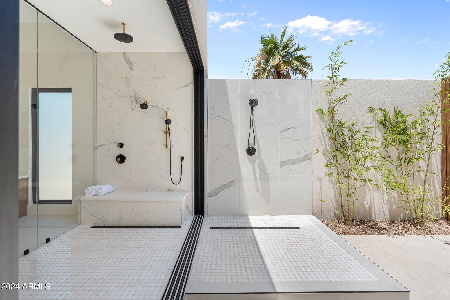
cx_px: 225
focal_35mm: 16
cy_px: 150
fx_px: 200
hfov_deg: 96.7
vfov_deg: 73.7
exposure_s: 1/3200
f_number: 8
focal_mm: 16
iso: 1000
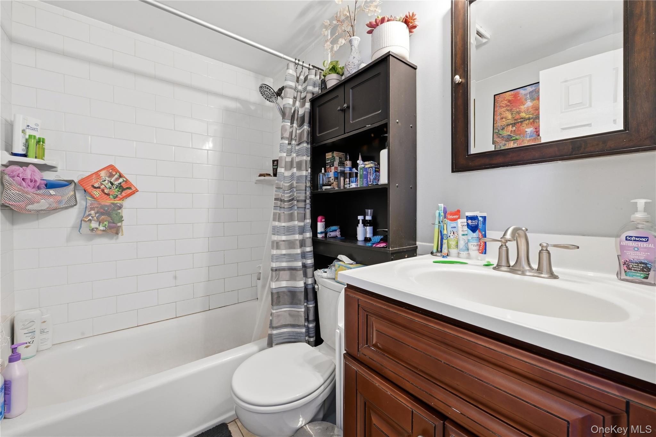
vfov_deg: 81.2
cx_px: 328
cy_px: 218
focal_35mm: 14
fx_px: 255
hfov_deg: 104.3
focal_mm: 14
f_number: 11
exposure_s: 1/8
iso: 320
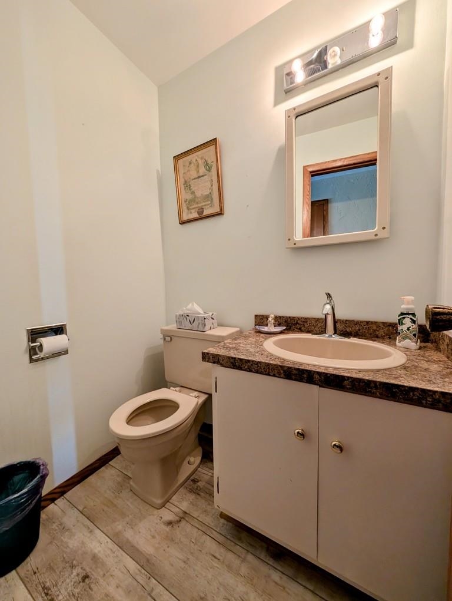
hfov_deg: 94.6
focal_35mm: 12
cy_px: 300
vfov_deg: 110.5
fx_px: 208
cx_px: 226
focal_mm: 2.02
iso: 78
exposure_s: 1/24
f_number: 1.7
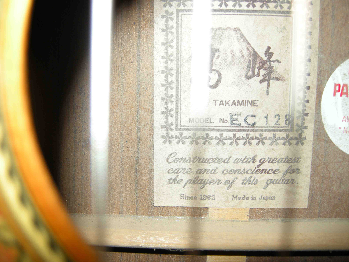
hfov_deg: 52.6
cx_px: 174
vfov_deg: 40.7
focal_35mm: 35
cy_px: 131
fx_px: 353
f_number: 2.7
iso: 64
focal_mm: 7.5
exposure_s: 1/60
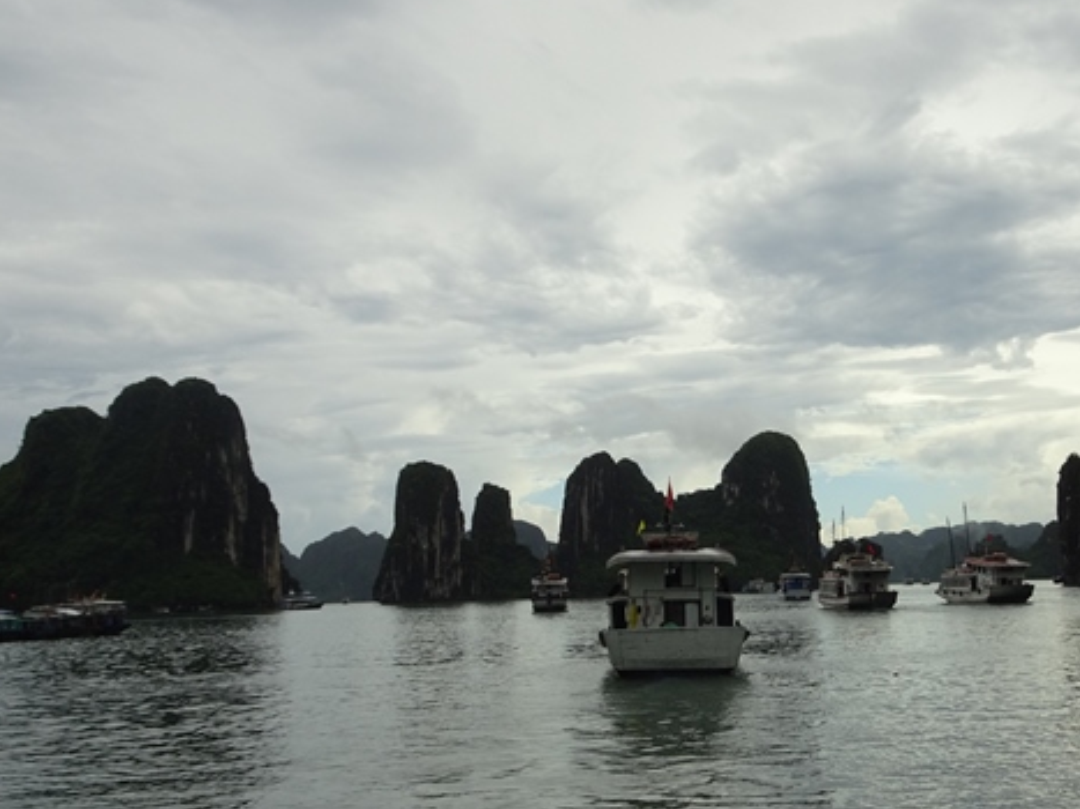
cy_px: 542
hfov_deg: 41.5
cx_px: 728
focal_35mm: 45
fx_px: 1404
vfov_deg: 31.9
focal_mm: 5.09
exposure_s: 1/500
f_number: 4
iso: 80
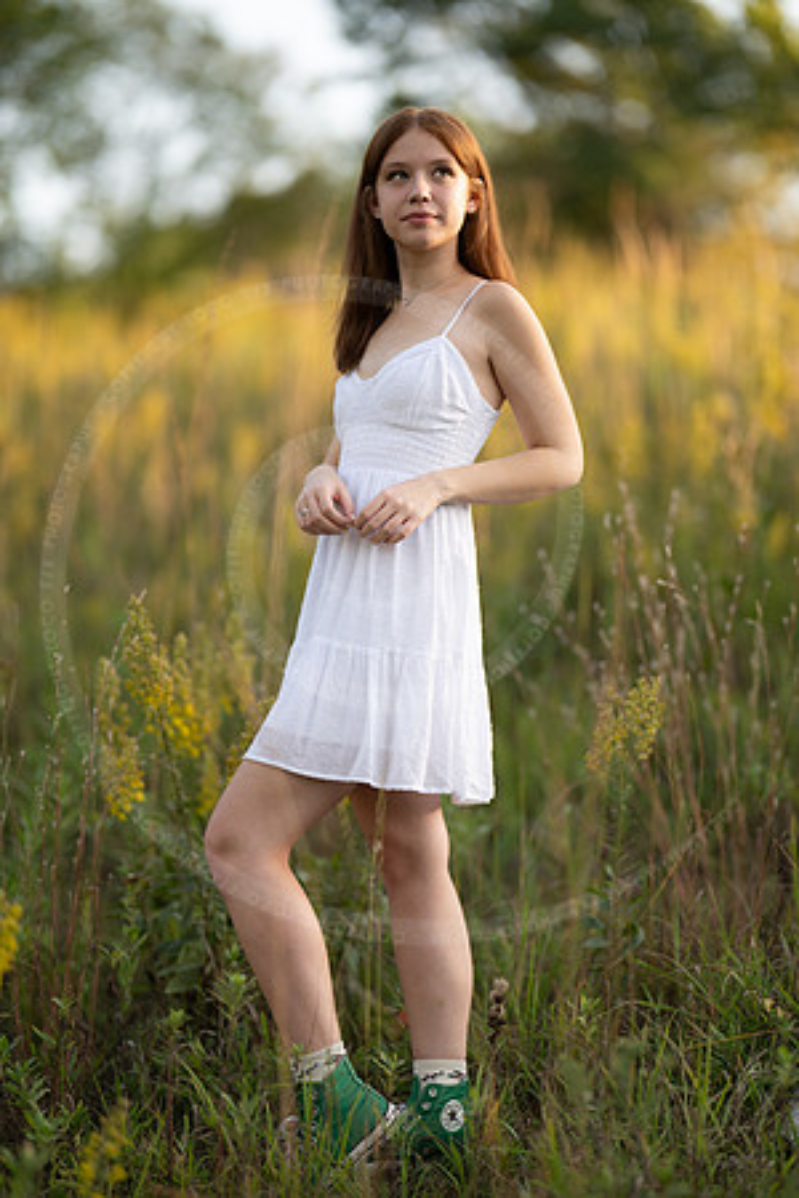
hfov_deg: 16.1
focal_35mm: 85
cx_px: 400
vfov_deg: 23.9
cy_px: 599
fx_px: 2830
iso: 100
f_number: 1.2
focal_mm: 85
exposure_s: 1/1600
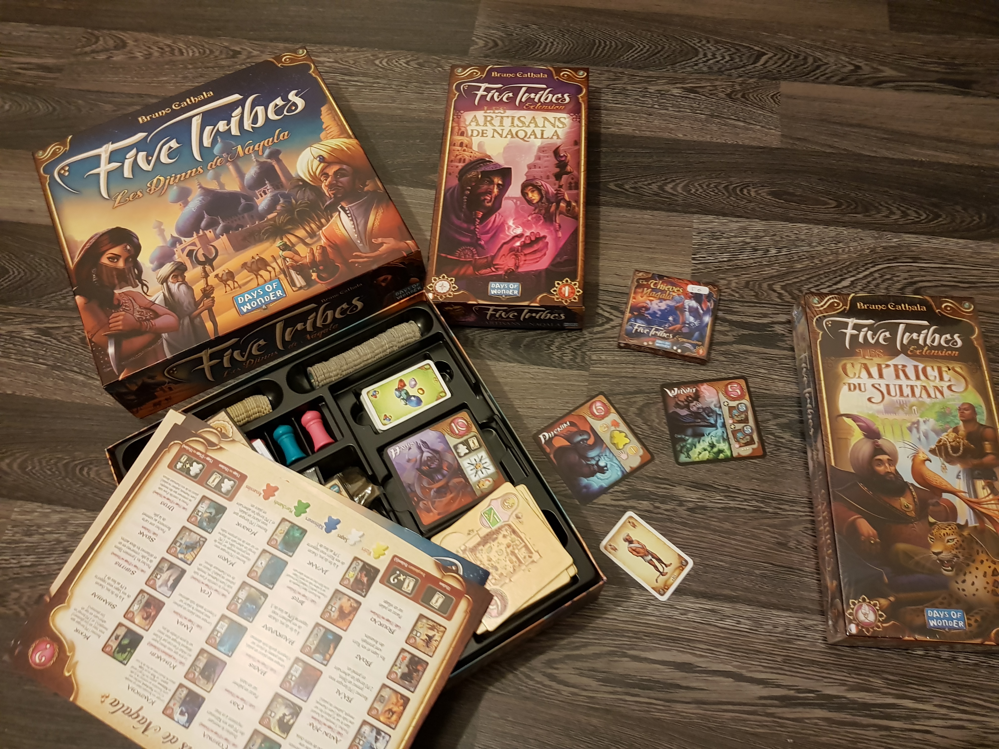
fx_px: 750
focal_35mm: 26
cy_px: 374
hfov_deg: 67.3
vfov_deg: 53.1
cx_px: 500
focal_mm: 4.2
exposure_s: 1/10
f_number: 1.7
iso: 250
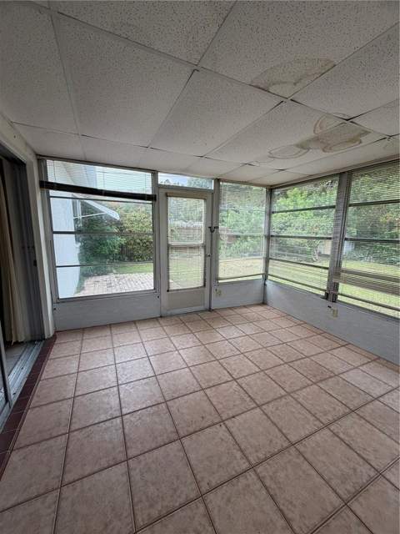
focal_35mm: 14
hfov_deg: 85.7
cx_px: 200
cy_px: 267
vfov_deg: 102.1
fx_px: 216
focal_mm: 2.22
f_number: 2.2
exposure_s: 1/121
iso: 80
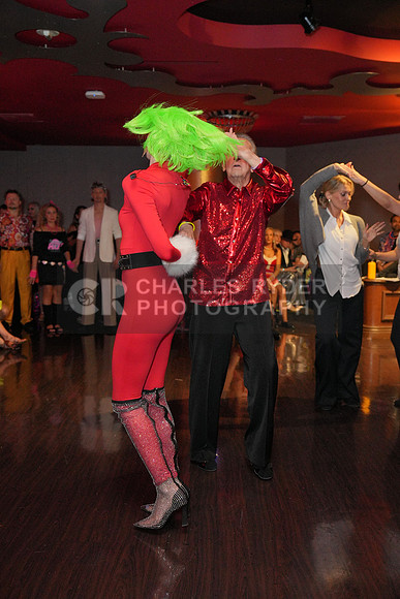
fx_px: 583
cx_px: 200
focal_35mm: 35
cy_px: 300
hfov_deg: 37.9
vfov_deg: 54.4
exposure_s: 1/200
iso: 4000
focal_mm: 35
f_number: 4
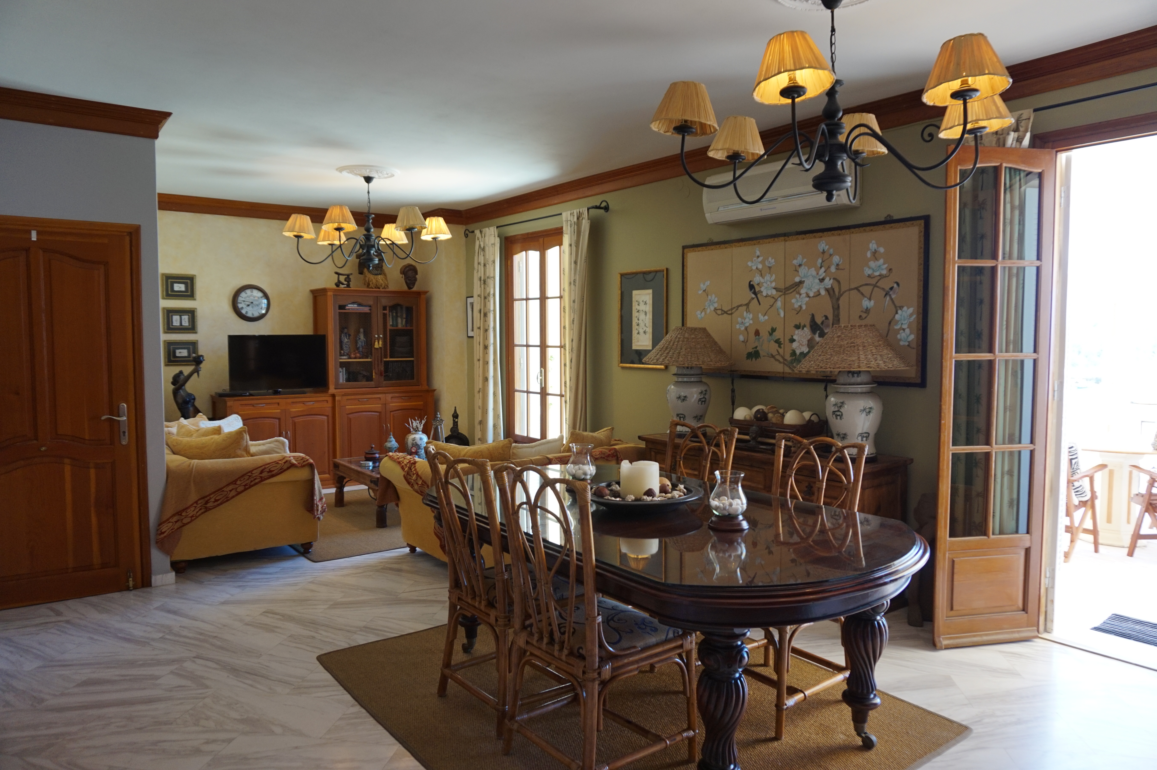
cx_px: 578
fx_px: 771
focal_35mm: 24
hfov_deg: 73.8
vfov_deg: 53.1
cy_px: 385
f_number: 4
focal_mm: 16
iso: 250
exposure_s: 1/60
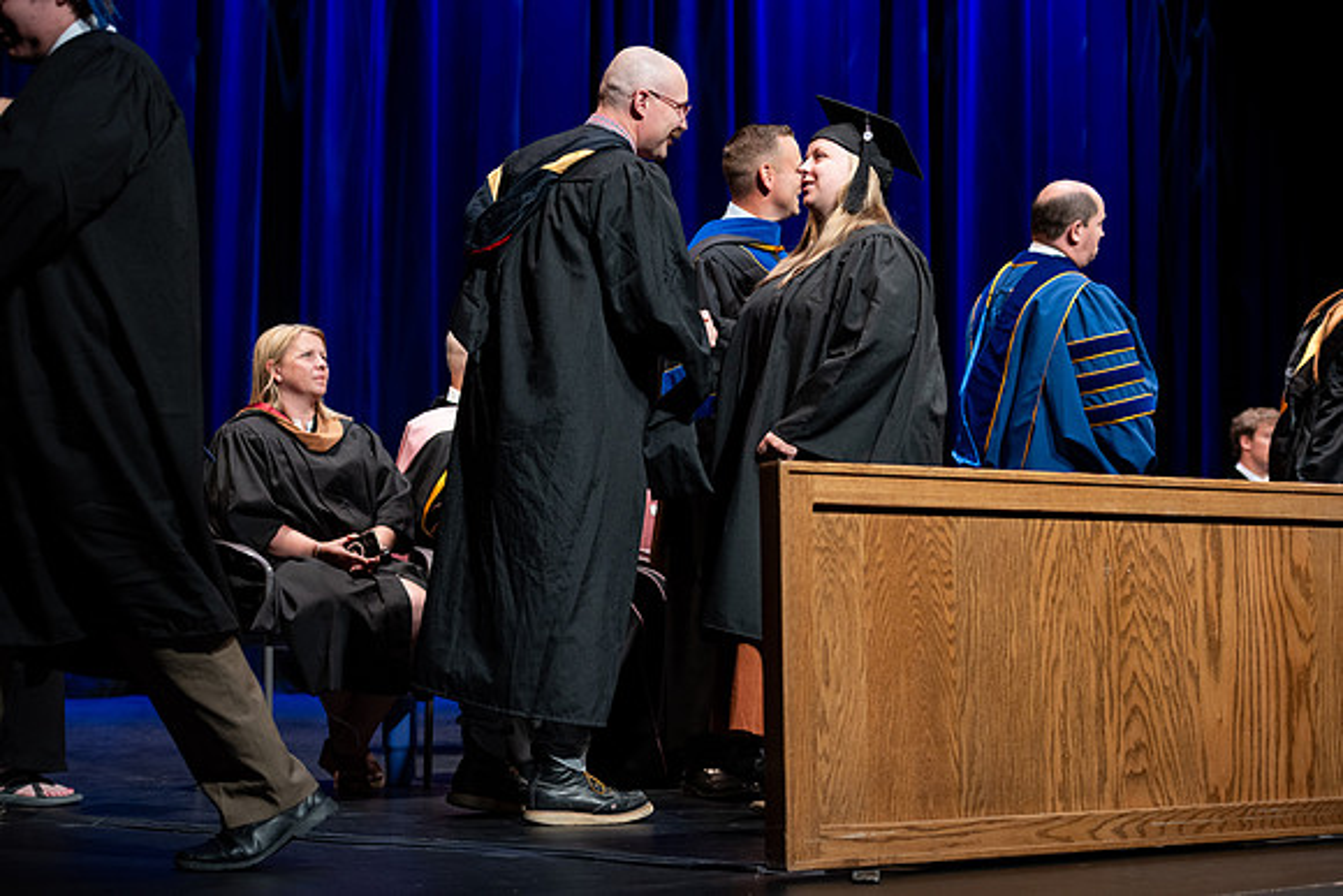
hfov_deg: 28.8
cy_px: 448
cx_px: 672
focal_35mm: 70
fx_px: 2612
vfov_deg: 19.5
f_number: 2.8
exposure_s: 1/250
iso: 640
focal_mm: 70
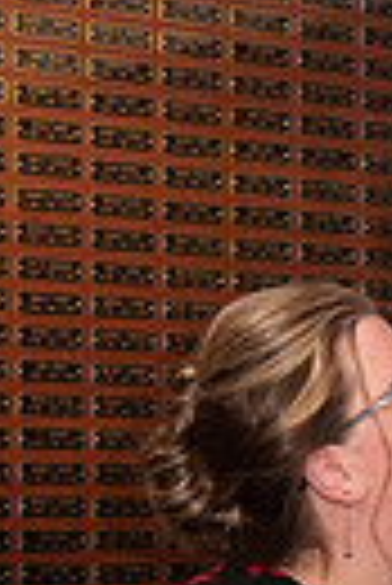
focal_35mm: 152
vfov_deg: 13.2
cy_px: 684
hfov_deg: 8.9
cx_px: 518
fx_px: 2476
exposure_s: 1/200
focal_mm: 44
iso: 800
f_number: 4
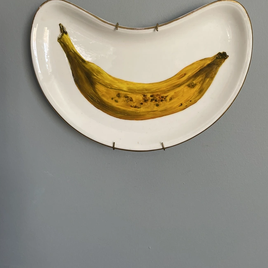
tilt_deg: -5.9
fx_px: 272
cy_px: 95
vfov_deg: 51.8
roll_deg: -0.9
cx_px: 133
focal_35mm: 31
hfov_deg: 52.5
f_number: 1.6
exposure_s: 1/100
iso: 100
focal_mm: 4.2
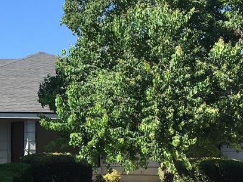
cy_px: 134
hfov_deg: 24.5
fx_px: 512
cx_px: -38
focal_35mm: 73
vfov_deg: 20.0
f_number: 2.2
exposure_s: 1/818
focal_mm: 4.15
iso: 25
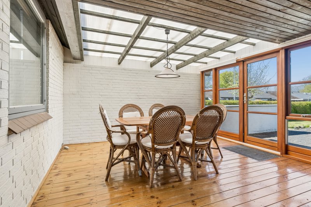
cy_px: 104
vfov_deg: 61.3
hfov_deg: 83.3
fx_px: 175
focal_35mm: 20
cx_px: 156
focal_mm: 13.5
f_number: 8
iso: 200
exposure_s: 1/25
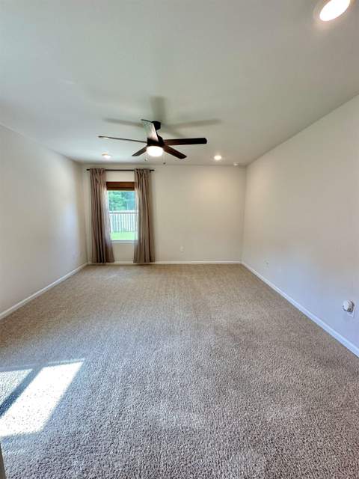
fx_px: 194
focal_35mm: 14
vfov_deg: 102.1
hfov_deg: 85.7
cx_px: 180
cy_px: 240
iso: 125
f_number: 2.2
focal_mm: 2.22
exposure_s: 1/120
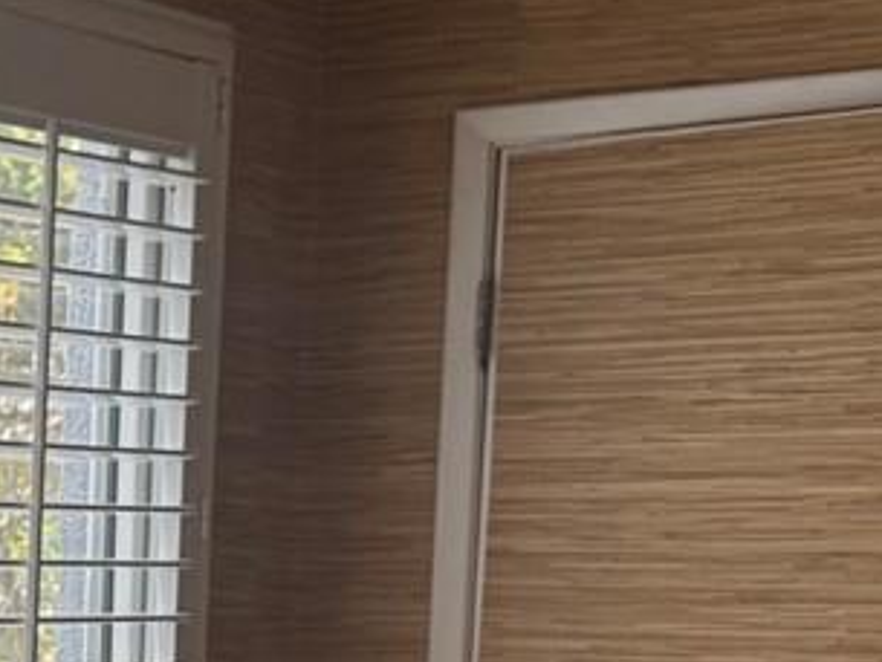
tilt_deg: -6.4
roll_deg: -0.6
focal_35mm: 126
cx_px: -630
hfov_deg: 14.1
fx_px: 3212
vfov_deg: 11.4
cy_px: 928
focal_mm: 6.76
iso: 64
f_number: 1.78
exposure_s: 1/120
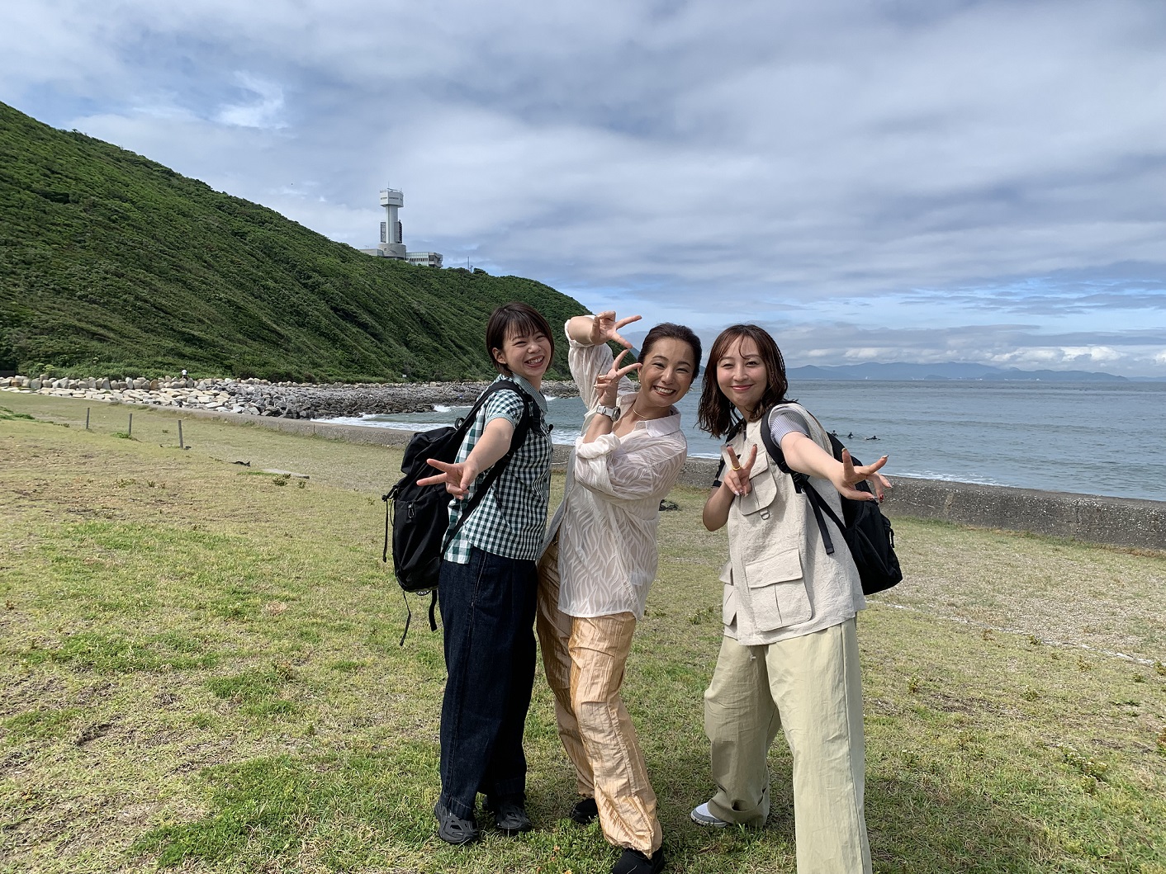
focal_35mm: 26
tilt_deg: -4.1
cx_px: 583
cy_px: 437
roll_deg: +0.0
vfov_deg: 53.1
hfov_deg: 67.3
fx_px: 876
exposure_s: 1/2755
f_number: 1.8
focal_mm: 4.25
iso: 25
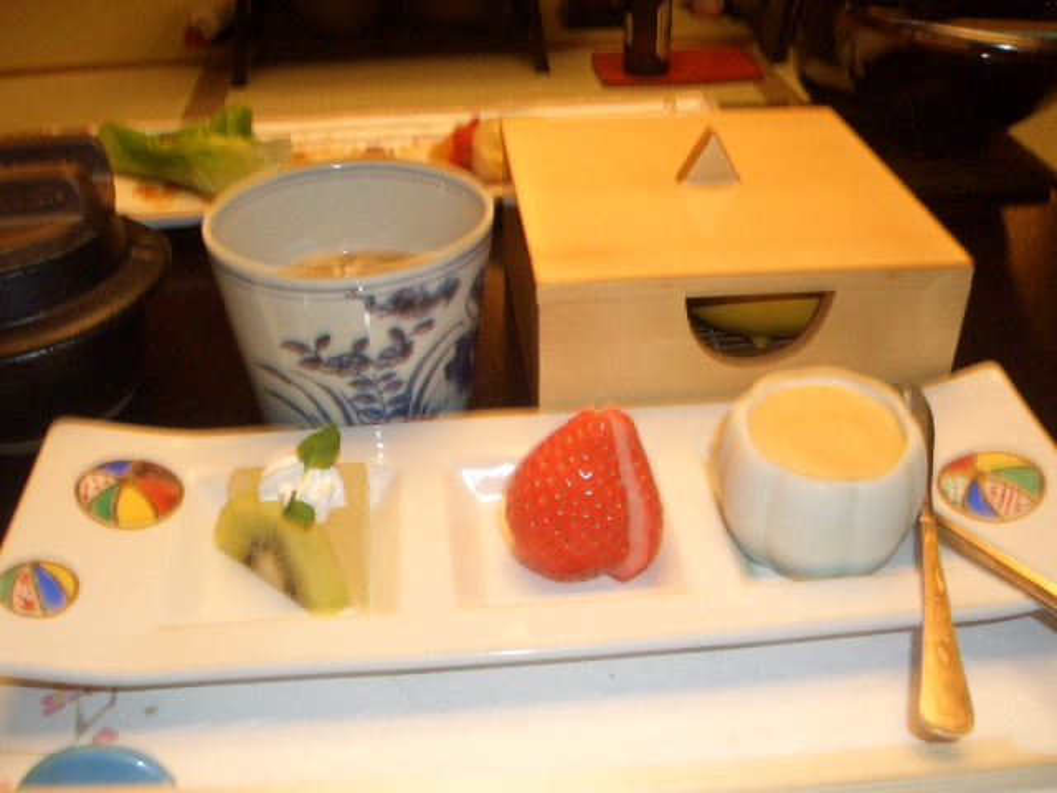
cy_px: 396
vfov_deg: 39.7
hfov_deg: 51.4
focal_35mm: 36
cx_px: 528
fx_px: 1099
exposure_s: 1/40
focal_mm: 4.8
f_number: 4
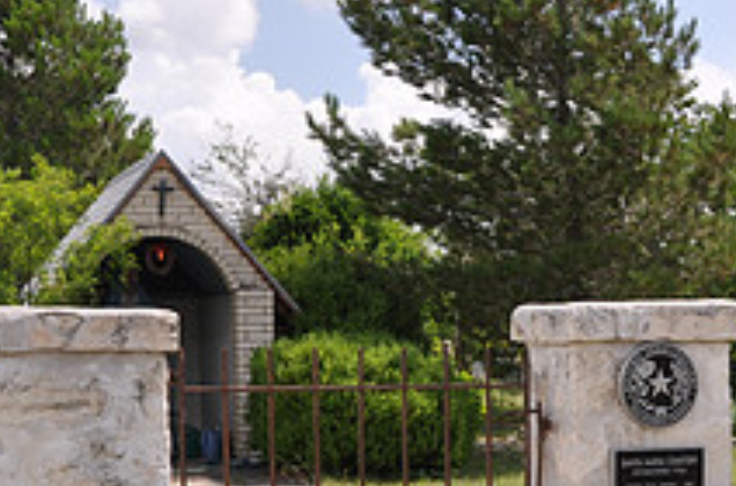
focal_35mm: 74
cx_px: 566
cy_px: 432
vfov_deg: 18.0
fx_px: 1508
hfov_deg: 27.0
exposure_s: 1/100
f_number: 10
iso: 200
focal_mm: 18
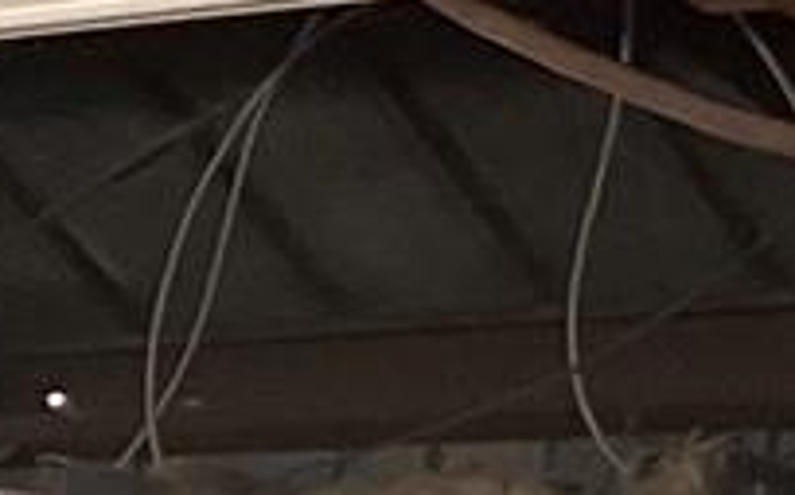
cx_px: -2054
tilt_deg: -5.0
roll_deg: -3.6
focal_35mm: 208
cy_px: 1528
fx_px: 4502
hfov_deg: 7.8
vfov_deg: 5.8
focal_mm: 5.1
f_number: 1.6
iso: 250
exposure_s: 1/60
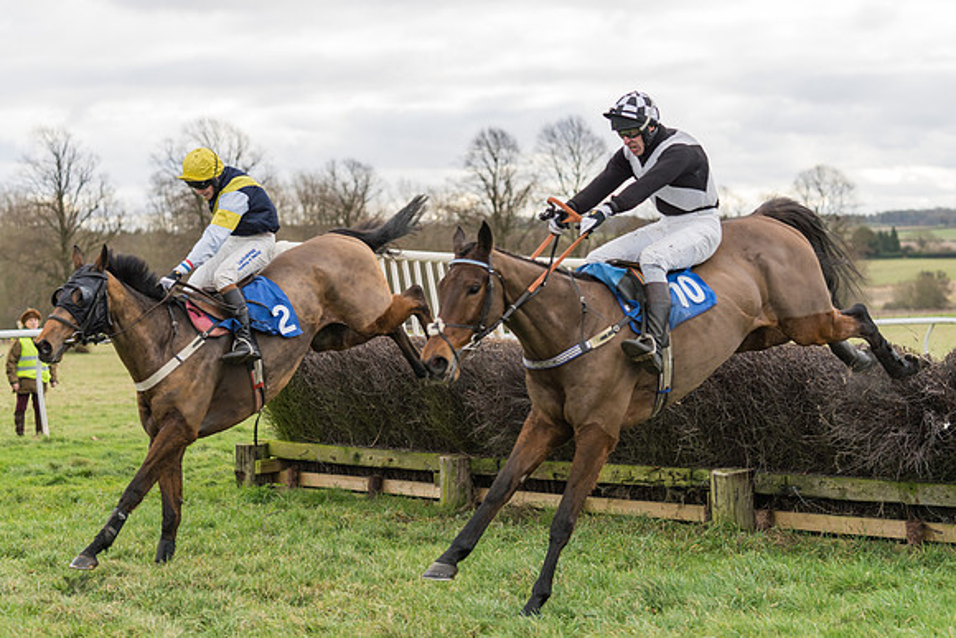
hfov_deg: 25.8
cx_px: 469
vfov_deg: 17.4
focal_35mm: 78
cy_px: 280
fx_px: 2085
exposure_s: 1/1000
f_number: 2.8
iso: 400
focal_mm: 70
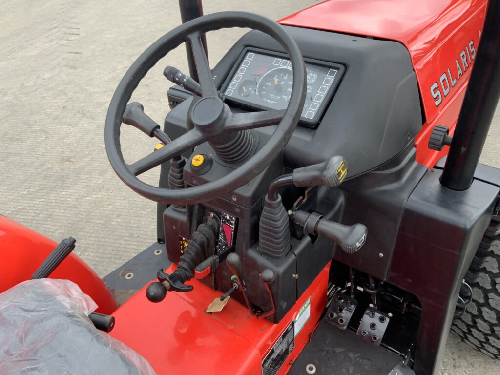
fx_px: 419
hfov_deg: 61.7
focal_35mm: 29
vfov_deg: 48.2
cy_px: 188
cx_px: 250
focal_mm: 3
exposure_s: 1/214
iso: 16
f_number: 1.8
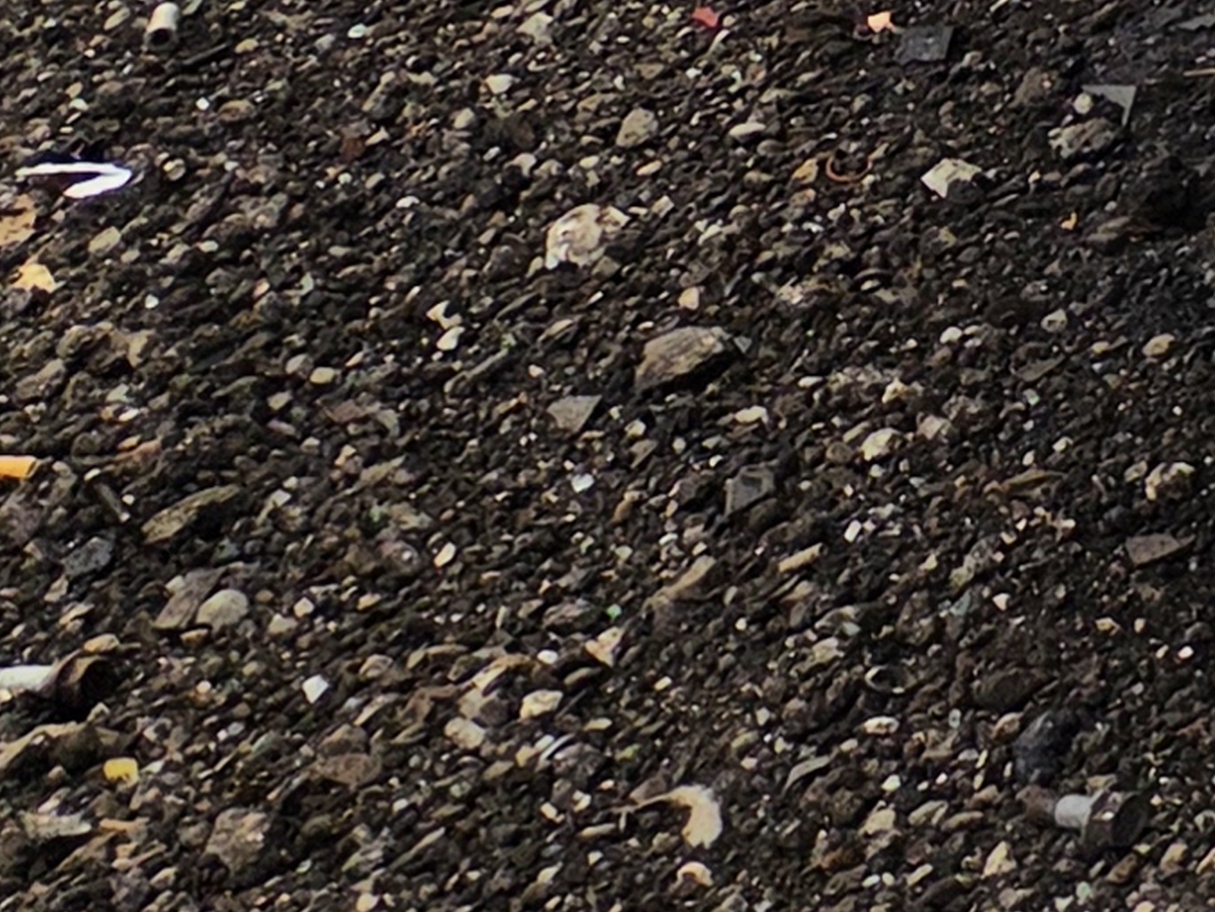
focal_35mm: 136
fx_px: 4774
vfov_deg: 9.4
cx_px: 3584
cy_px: -1489
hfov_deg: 10.5
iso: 80
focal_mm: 5.4
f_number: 1.8
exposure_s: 1/3707
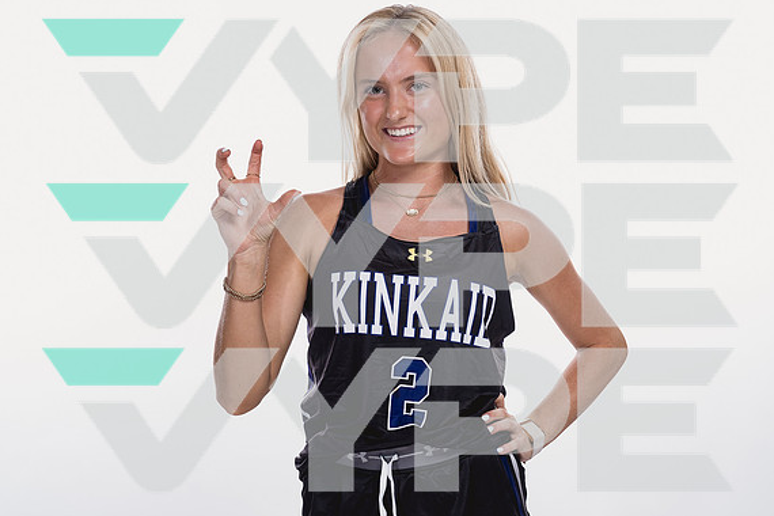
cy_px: 255
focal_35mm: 51
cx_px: 389
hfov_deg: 38.9
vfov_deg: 26.5
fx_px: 1096
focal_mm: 49
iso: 400
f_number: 5.6
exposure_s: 1/250
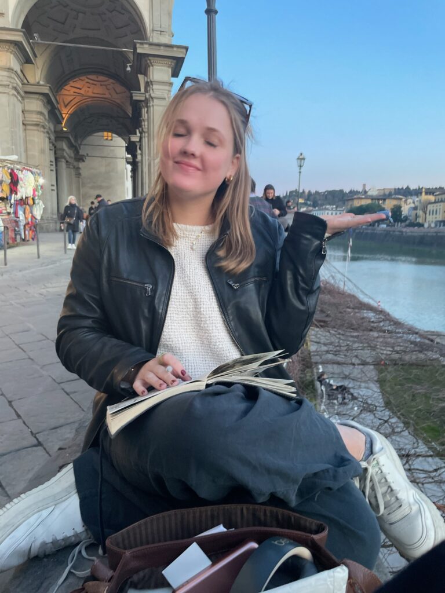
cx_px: 222
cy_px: 296
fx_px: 446
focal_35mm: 26
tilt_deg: -8.1
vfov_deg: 67.3
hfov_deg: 53.1
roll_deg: -0.1
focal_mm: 4.2
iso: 250
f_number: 1.6
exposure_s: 1/50
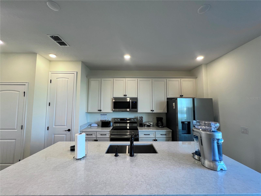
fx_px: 98
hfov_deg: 106.2
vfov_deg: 89.9
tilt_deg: +4.0
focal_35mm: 13
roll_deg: -0.9
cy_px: 98
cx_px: 130
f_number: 1.8
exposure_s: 1/120
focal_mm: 1.57
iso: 125
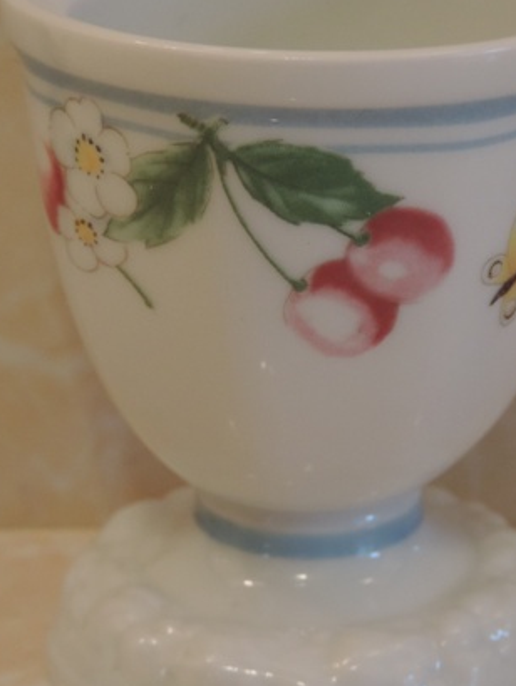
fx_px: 3097
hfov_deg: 9.5
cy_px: 346
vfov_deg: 12.7
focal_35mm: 156
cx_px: 323
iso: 400
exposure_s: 1/25
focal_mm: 17.8
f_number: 4.1
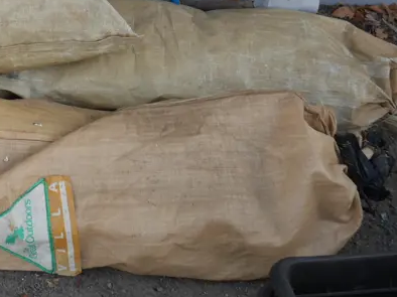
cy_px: 5
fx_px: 894
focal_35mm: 78
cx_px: -79
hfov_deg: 23.0
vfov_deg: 18.4
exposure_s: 1/160
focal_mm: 15
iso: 200
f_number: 4.5
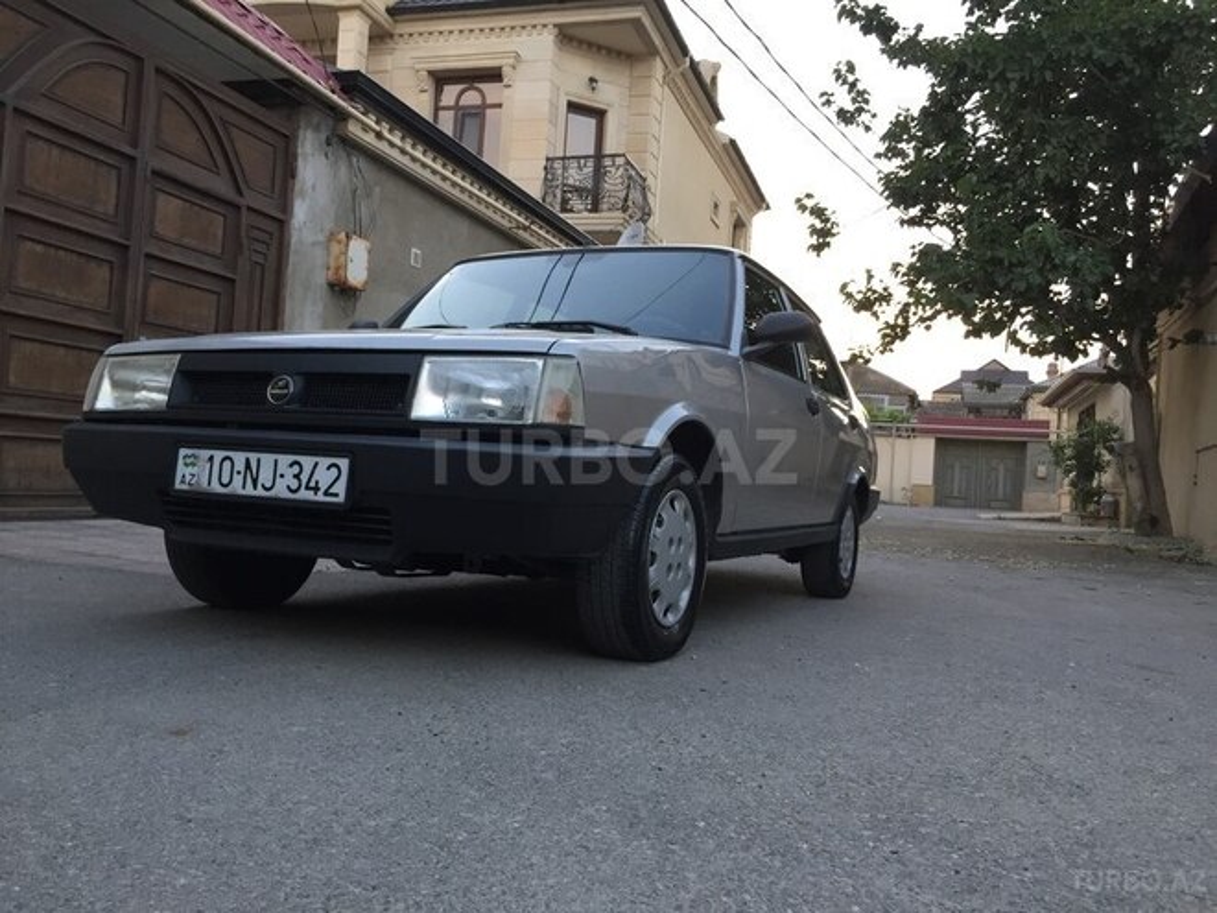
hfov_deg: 61.7
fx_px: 1020
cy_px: 456
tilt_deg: +1.9
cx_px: 608
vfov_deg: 48.2
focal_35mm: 29
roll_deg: -3.7
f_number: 2.2
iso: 40
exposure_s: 1/33
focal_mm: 4.15
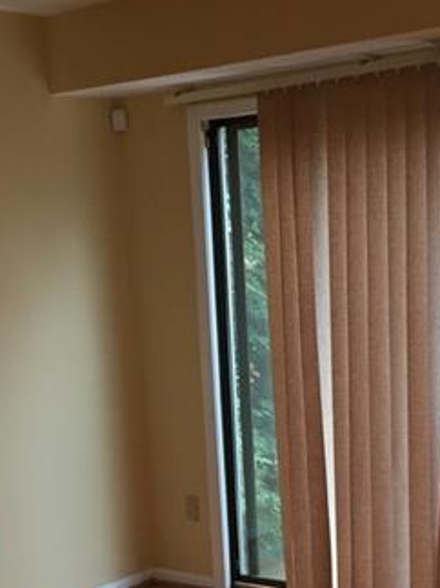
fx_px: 1170
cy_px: 555
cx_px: 158
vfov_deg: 27.0
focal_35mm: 69
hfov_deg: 21.2
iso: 64
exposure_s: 1/30
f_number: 2.2
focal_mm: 4.15
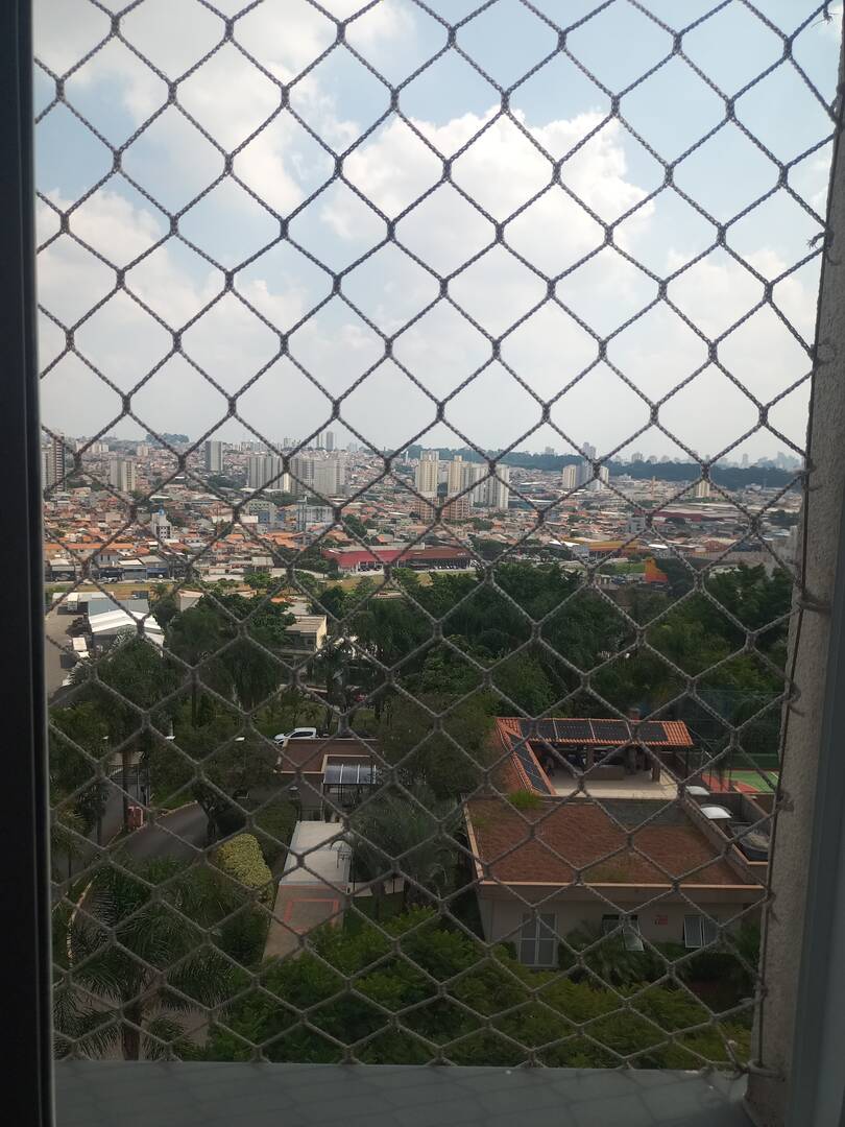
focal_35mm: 28
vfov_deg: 63.4
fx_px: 911
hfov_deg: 49.7
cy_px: 564
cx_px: 422
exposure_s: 1/2288
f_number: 1.8
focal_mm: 4.71
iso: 50
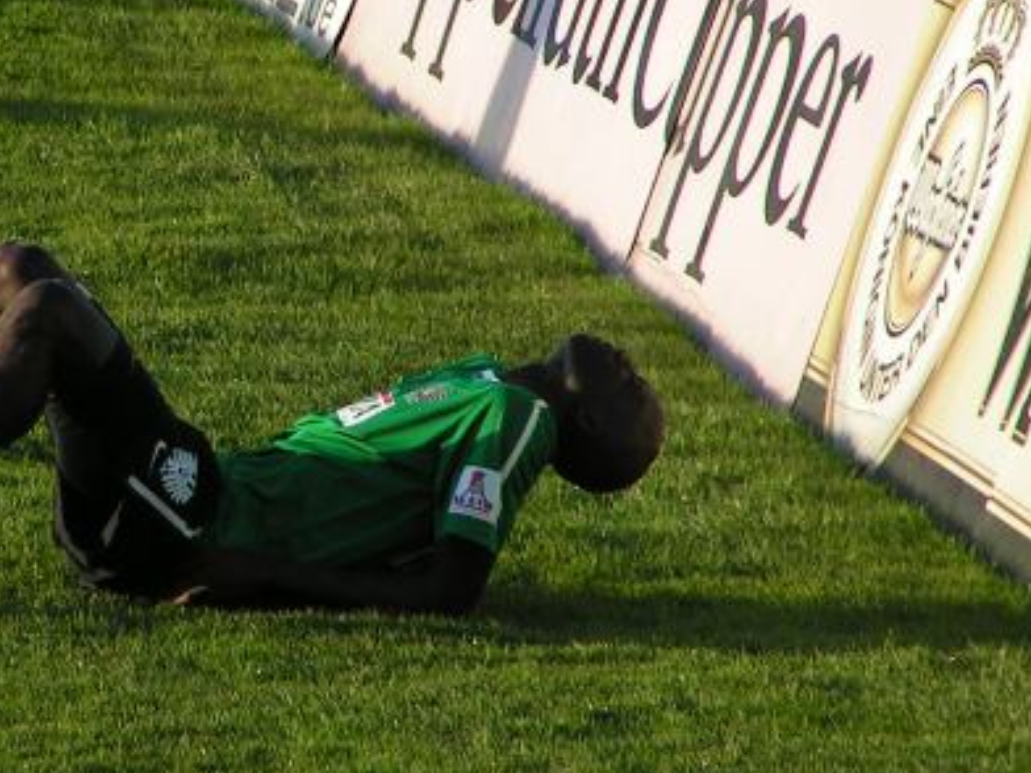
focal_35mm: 776
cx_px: 66
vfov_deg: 1.9
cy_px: 300
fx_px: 23112
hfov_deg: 2.6
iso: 50
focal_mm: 58
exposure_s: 1/320
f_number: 4
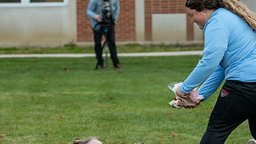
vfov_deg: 6.4
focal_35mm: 191
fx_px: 1297
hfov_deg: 11.3
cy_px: 88
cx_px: 183
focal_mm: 95
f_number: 3.2
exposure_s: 1/500
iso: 1000
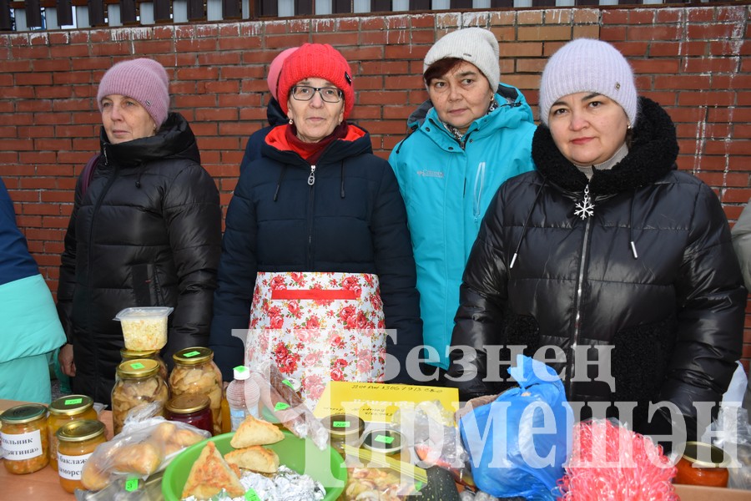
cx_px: 376
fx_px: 626
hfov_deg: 61.9
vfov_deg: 43.6
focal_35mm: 30
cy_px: 250
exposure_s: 1/160
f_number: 3.5
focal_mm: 20
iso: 800
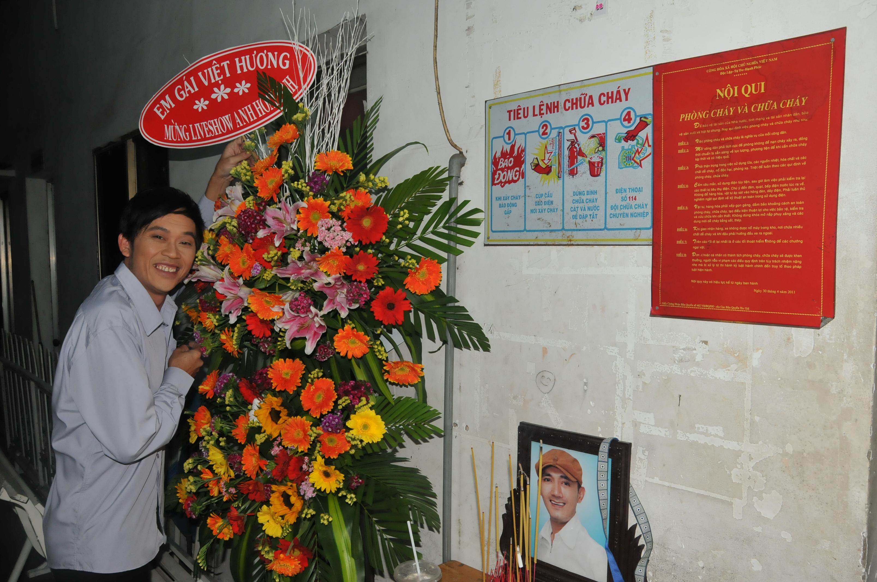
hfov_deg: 67.4
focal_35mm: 27
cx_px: 438
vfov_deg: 47.8
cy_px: 291
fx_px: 657
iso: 800
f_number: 8
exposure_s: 1/60
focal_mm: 18
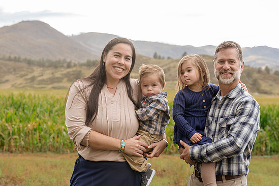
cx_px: 146
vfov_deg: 18.4
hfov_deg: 27.3
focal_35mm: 74
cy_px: 89
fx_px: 573
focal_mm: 70
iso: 200
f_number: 5.6
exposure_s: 1/125
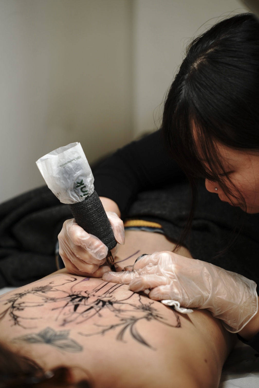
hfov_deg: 18.2
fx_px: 808
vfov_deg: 27.0
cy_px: 194
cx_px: 130
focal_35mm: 75
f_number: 2.8
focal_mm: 75
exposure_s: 1/125
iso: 160
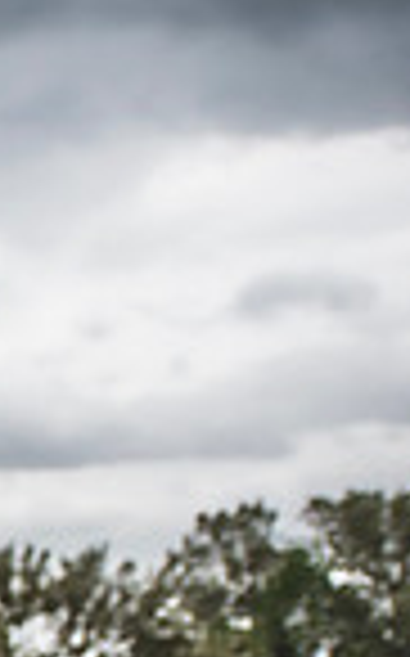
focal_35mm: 97
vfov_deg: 20.3
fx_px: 1738
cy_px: 749
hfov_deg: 9.7
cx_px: -883
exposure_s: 1/250
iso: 100
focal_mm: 24
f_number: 3.5
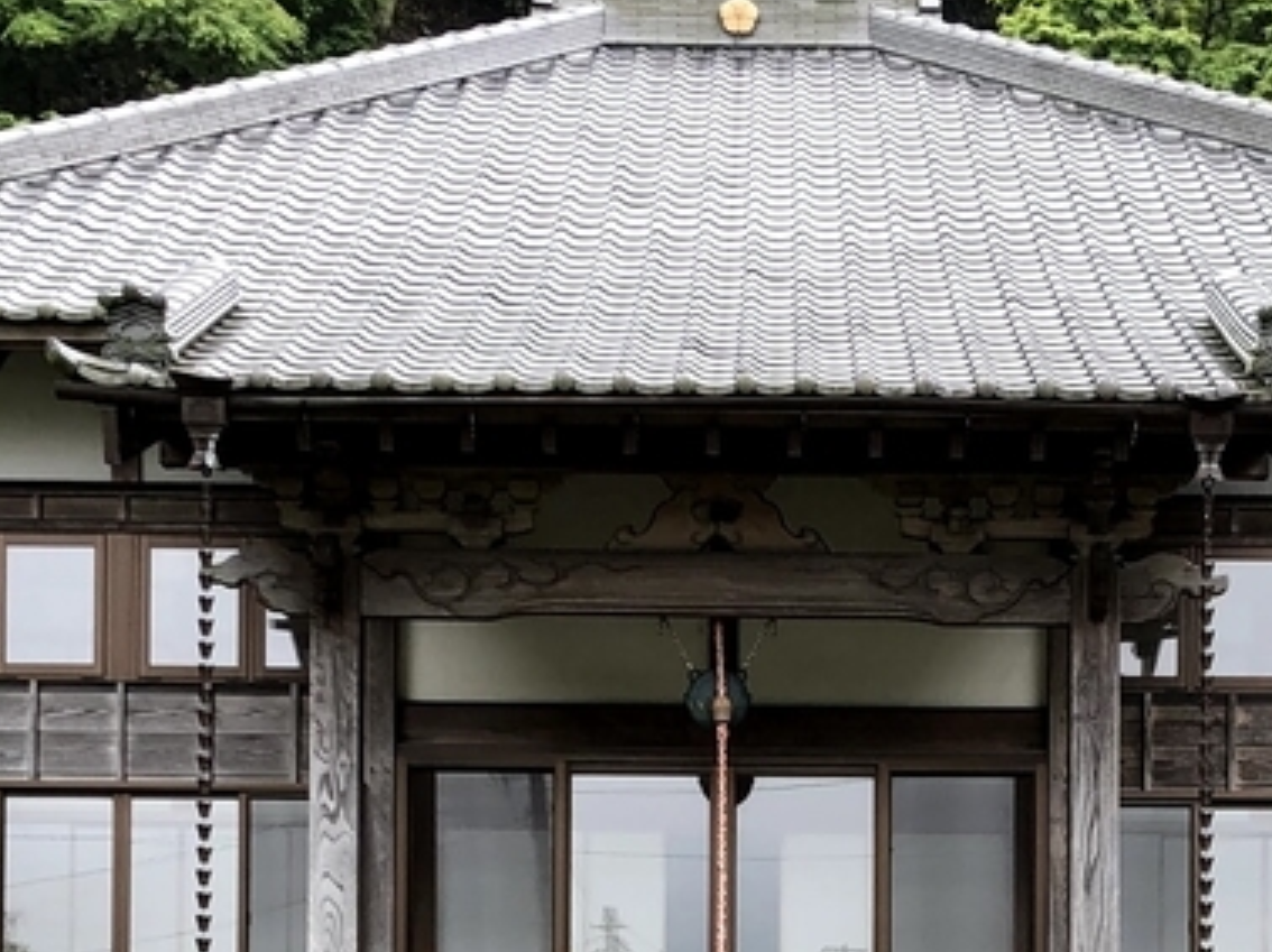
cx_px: 808
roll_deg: +0.5
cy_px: 1080
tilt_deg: +3.0
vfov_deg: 16.0
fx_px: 3268
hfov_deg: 22.0
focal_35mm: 89
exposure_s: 1/124
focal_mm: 4
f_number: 1.8
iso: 20
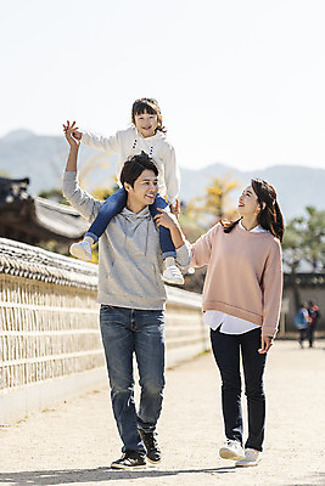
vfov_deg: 16.4
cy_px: 243
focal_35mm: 125
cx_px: 162
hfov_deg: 11.0
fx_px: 1691
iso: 100
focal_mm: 125
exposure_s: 1/2000
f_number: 2.8
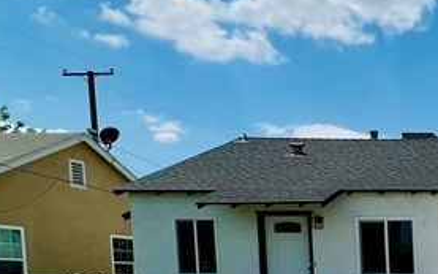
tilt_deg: -5.6
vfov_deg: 22.9
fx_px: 609
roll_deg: -0.3
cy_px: 344
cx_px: 615
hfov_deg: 29.1
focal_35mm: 51
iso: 32
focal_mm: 1.57
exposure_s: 1/3311
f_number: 1.8
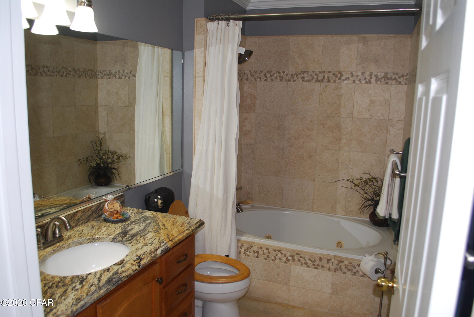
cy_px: 158
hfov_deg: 67.3
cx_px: 237
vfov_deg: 48.0
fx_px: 356
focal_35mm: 27
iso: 200
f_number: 3.5
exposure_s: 1/60
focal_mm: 18
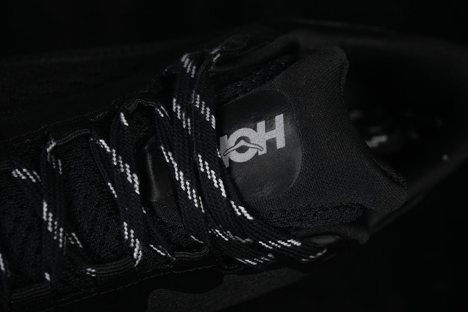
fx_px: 975
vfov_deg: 18.2
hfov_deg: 27.0
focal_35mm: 75
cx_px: 234
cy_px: 156
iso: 160
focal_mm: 50
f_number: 6.3
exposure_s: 1/60
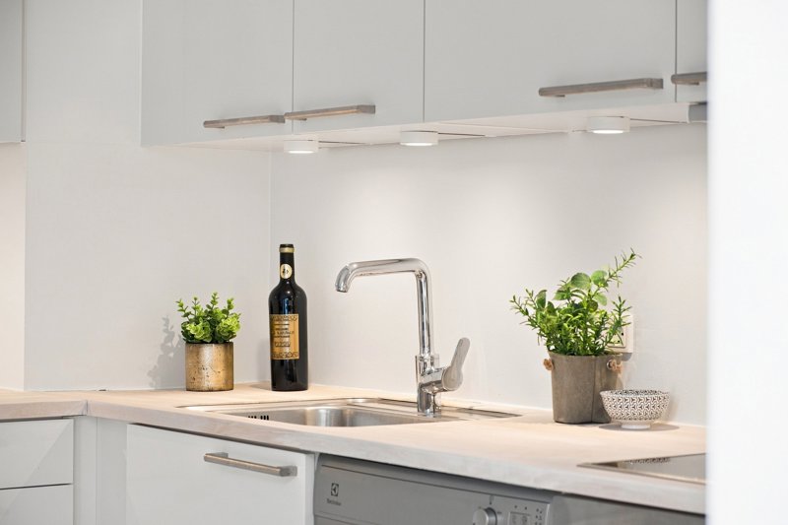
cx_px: 394
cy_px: 262
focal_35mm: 83
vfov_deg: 16.4
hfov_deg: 24.5
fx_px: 1816
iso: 200
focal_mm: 55
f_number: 4
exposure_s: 1/100
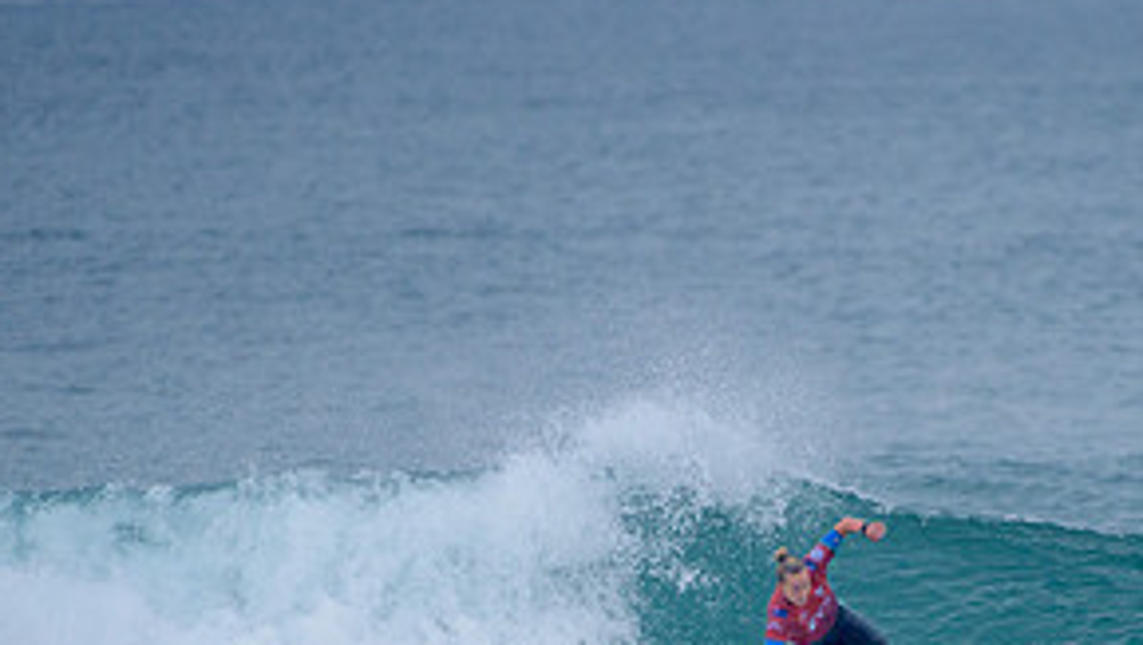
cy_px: 710
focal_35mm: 1051
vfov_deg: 1.2
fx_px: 31874
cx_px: 874
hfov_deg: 2.1
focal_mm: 500
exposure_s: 1/2000
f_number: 5.6
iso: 500
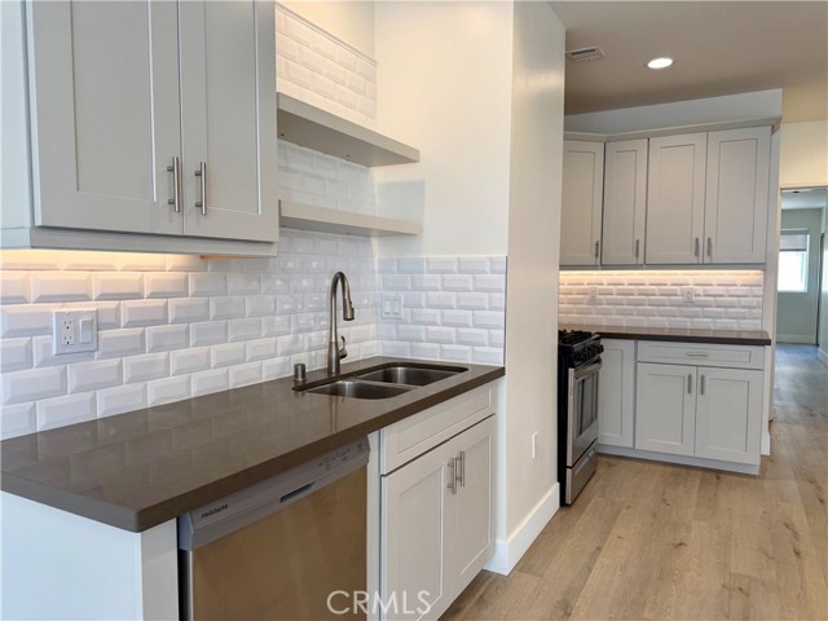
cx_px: 414
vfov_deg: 56.8
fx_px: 574
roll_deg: +0.3
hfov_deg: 71.6
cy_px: 310
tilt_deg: -4.0
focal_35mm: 24
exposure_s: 1/164
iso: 64
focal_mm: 6.76
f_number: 1.78
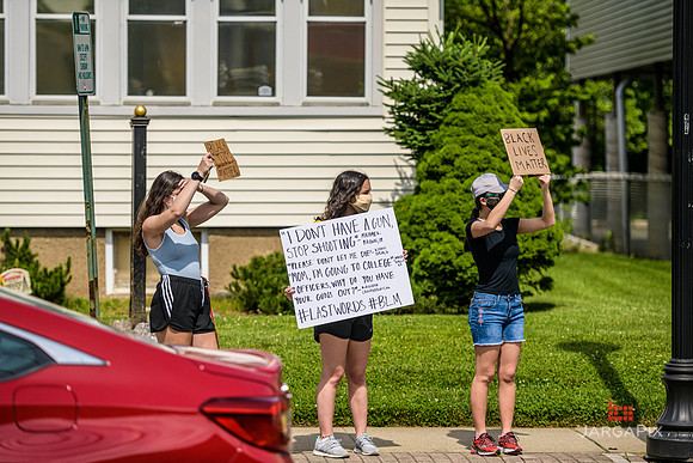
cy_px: 232
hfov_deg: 15.2
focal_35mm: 135
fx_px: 2599
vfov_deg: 10.2
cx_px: 346
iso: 200
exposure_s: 1/6400
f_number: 3.2
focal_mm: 135
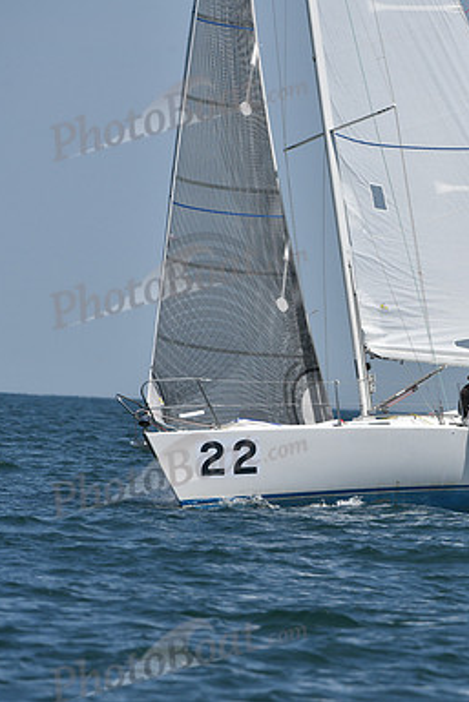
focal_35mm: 603
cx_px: 403
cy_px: 351
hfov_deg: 2.3
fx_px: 11772
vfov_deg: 3.4
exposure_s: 1/1600
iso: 320
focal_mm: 400
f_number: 9
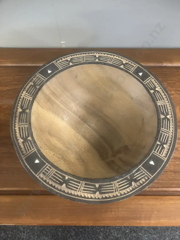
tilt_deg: -65.7
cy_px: 120
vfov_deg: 63.4
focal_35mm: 28
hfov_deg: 49.7
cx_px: 90
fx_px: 194
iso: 400
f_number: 1.8
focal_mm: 3.99
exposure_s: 1/31
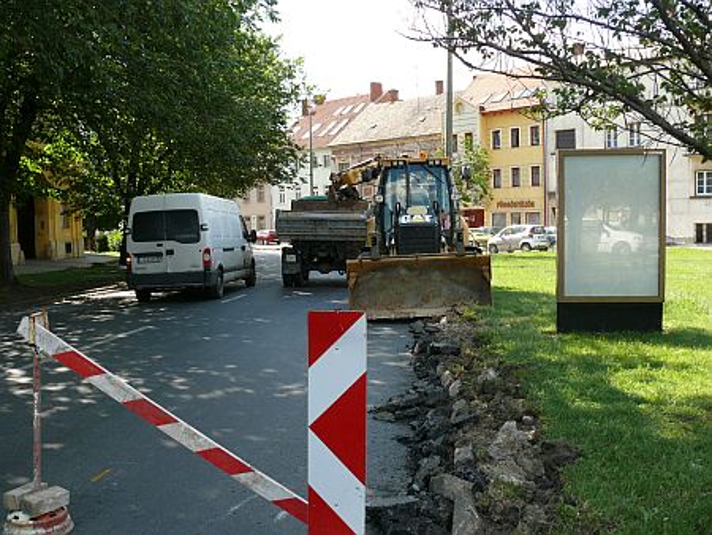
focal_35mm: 35
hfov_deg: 52.6
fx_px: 720
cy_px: 268
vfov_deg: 40.7
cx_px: 356
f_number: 4
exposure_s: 1/250
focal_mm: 7.4
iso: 100
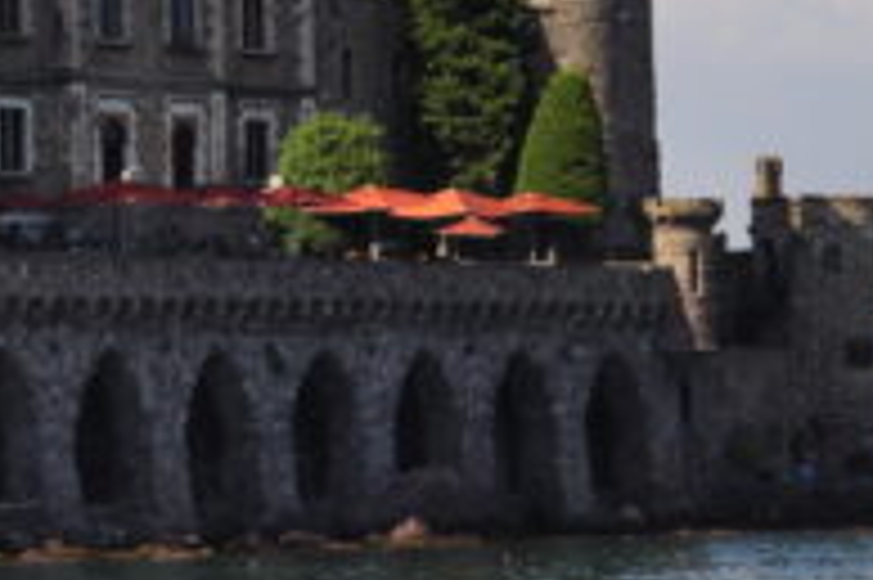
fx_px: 6057
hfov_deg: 8.0
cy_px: -13
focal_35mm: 250
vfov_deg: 5.5
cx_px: -657
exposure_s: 1/400
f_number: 11
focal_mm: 42
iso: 250
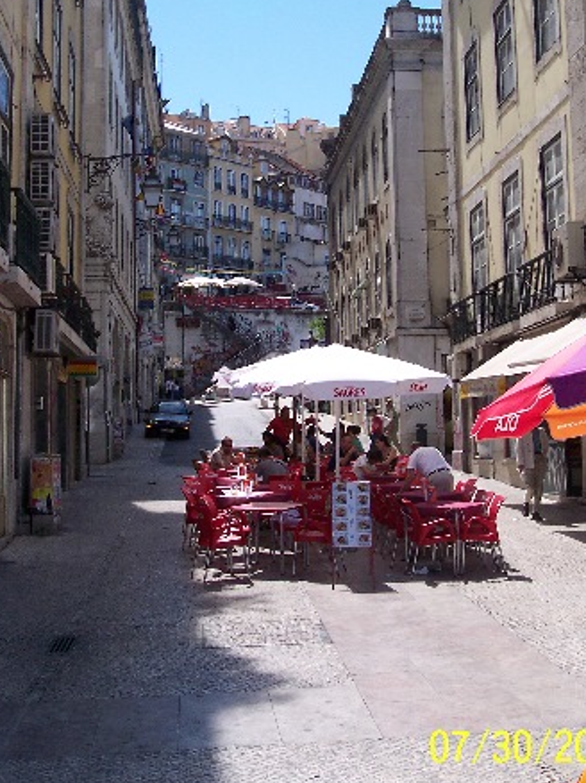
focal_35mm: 52
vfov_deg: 36.6
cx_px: 319
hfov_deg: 28.0
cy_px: 281
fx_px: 1175
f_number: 4.8
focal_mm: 8
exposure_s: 1/500
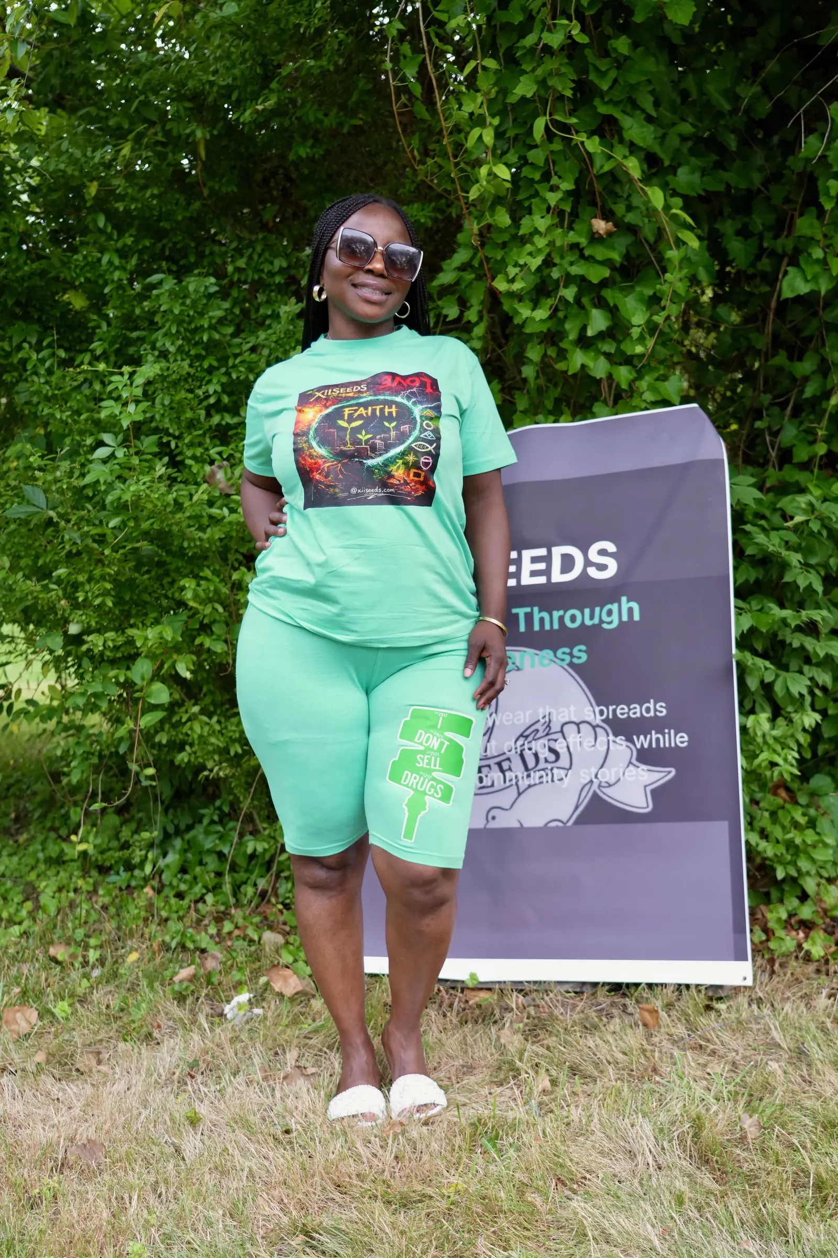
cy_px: 629
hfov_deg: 35.1
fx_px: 1327
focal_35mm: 38
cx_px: 419
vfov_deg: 50.7
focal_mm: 38
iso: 640
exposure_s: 1/250
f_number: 4
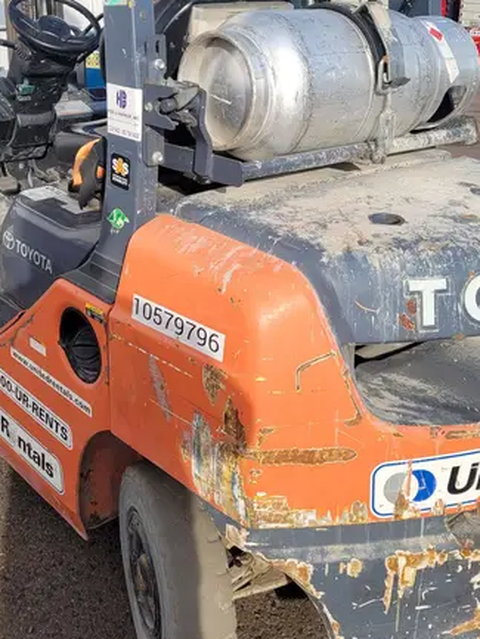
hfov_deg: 32.7
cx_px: 171
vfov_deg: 42.5
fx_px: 813
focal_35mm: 44
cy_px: 222
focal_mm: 5.4
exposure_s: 1/2032
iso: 40
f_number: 1.8
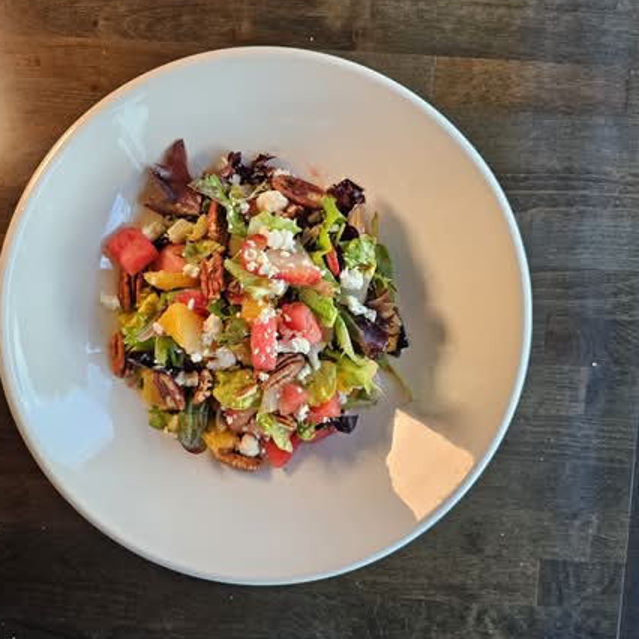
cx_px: 276
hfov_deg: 57.1
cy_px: 312
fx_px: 585
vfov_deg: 57.3
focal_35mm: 28
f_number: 1.7
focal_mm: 6.3
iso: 100
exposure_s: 1/120
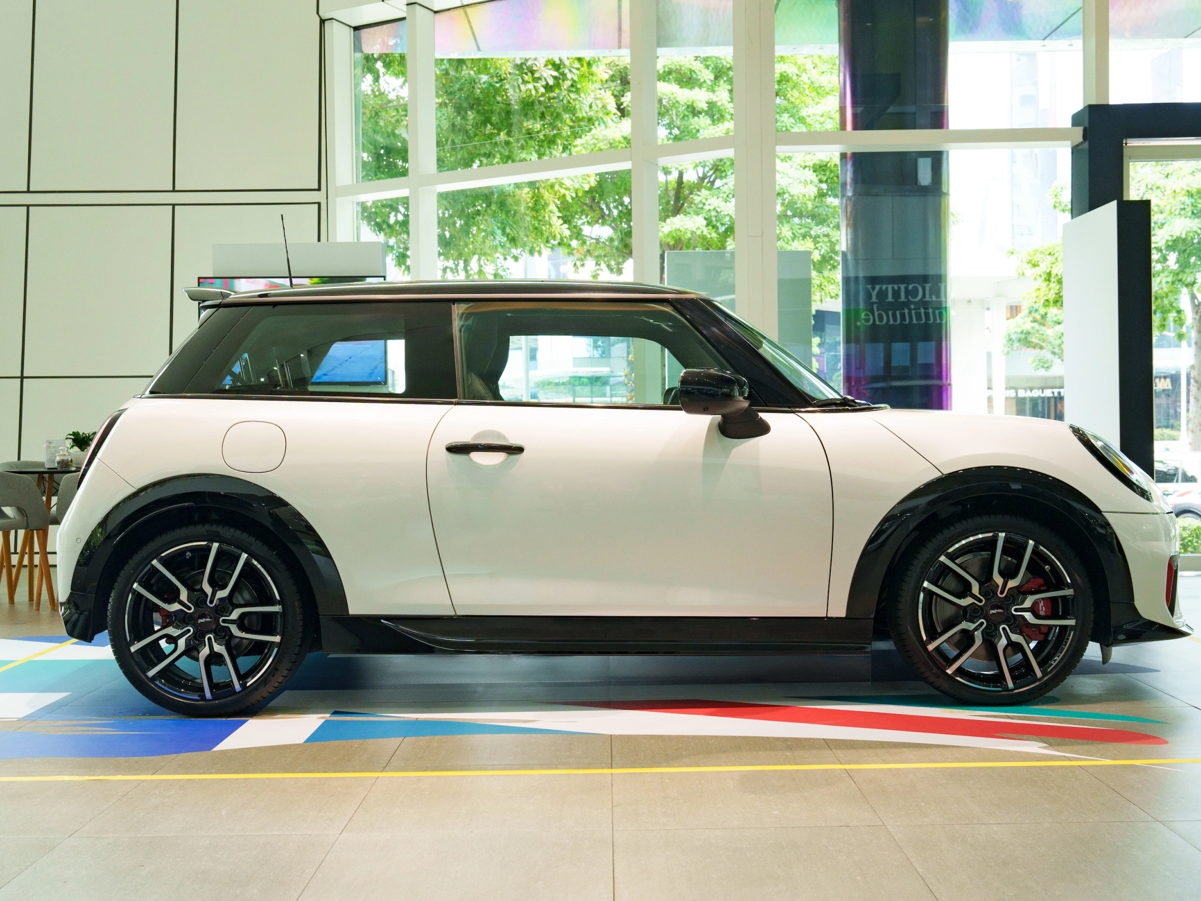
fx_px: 1318
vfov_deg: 37.7
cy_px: 449
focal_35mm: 38
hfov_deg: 49.0
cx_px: 609
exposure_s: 1/60
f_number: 6.3
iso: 800
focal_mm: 35
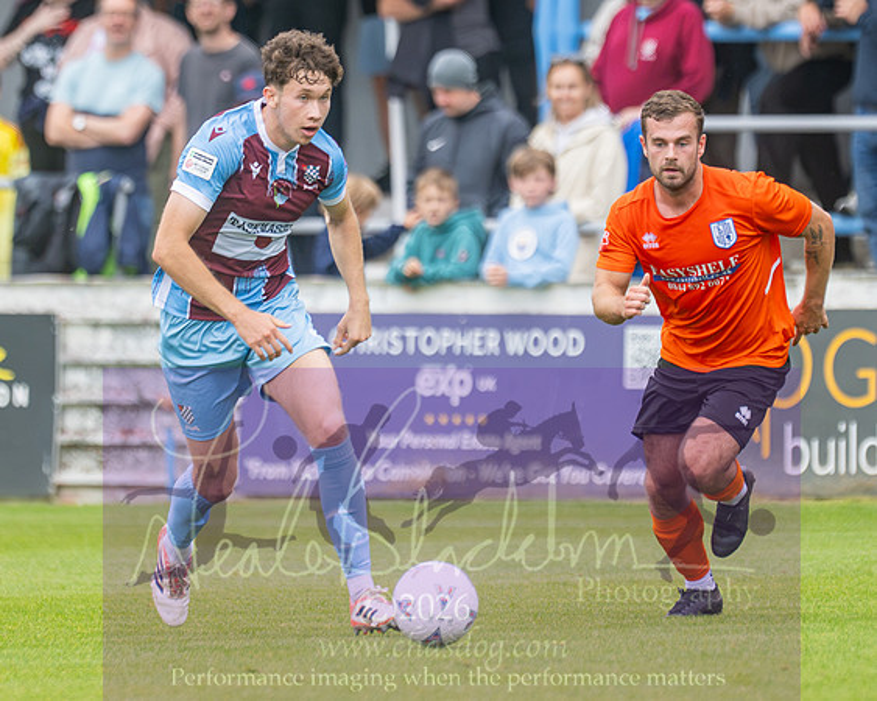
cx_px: 446
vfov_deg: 2.1
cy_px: 231
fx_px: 18971
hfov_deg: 2.6
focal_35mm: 731
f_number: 2.8
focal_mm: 240
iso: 560
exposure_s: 1/1250
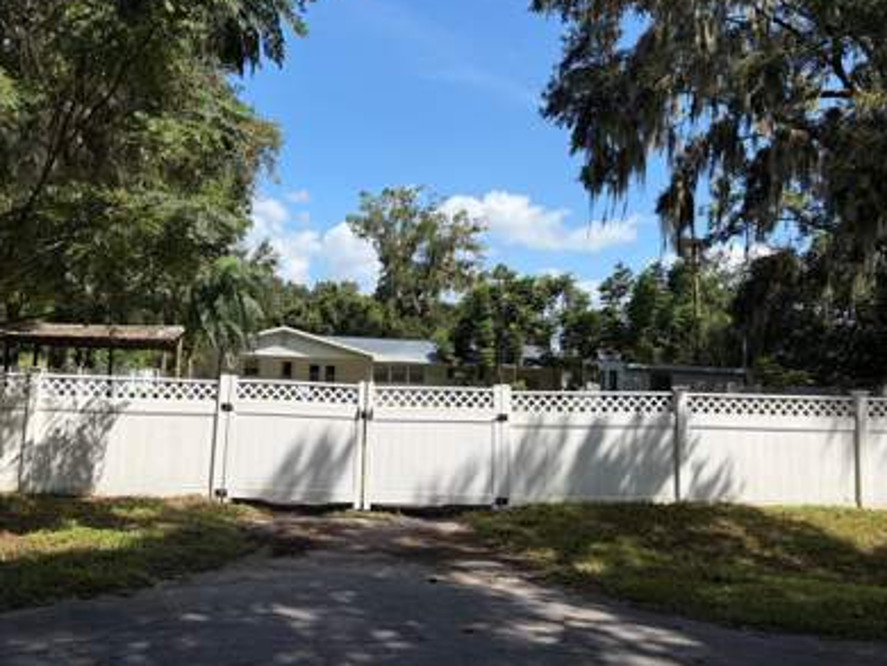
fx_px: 820
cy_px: 266
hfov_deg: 56.3
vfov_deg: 44.0
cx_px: 346
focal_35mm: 32
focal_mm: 5.96
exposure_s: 1/3831
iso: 50
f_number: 1.6
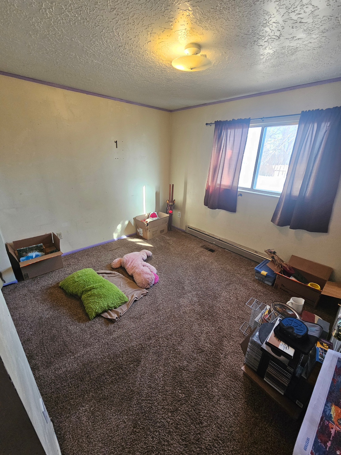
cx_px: 170
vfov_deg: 106.2
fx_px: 171
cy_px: 228
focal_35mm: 13
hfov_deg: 89.9
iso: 250
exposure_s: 1/60
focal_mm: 2.2
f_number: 2.2
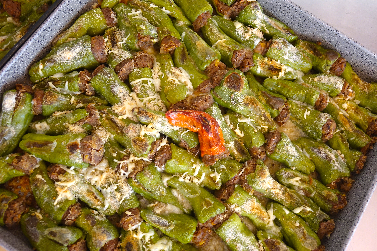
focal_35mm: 34
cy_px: 126
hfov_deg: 55.8
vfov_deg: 38.9
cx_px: 188
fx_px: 356
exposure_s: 1/40
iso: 1000
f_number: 2.8
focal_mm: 12.56
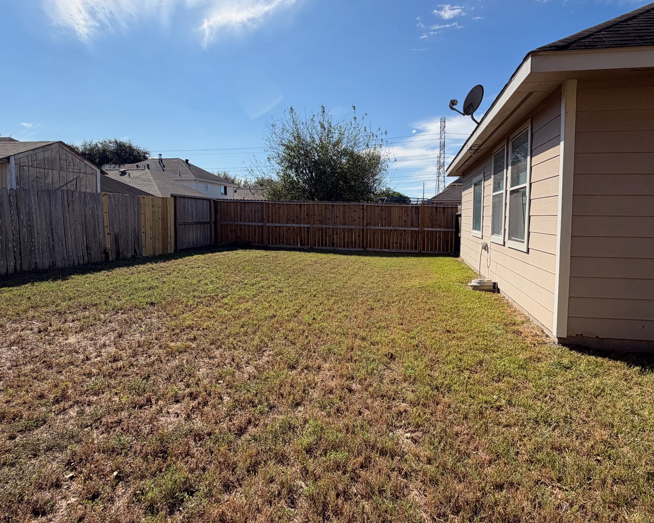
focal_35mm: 20
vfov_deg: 68.0
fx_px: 387
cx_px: 362
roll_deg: -0.6
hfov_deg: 80.1
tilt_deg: -4.2
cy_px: 241
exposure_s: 1/1017
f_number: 2.2
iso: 25
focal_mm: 2.22
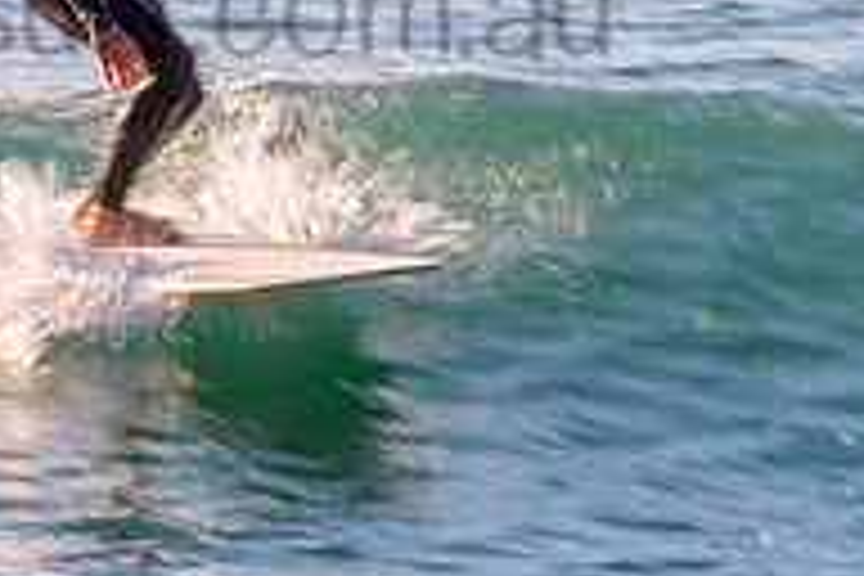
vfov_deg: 0.9
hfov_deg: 1.4
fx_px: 36189
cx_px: 135
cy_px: -47
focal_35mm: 1508
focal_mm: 500
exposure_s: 1/25
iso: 64
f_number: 25
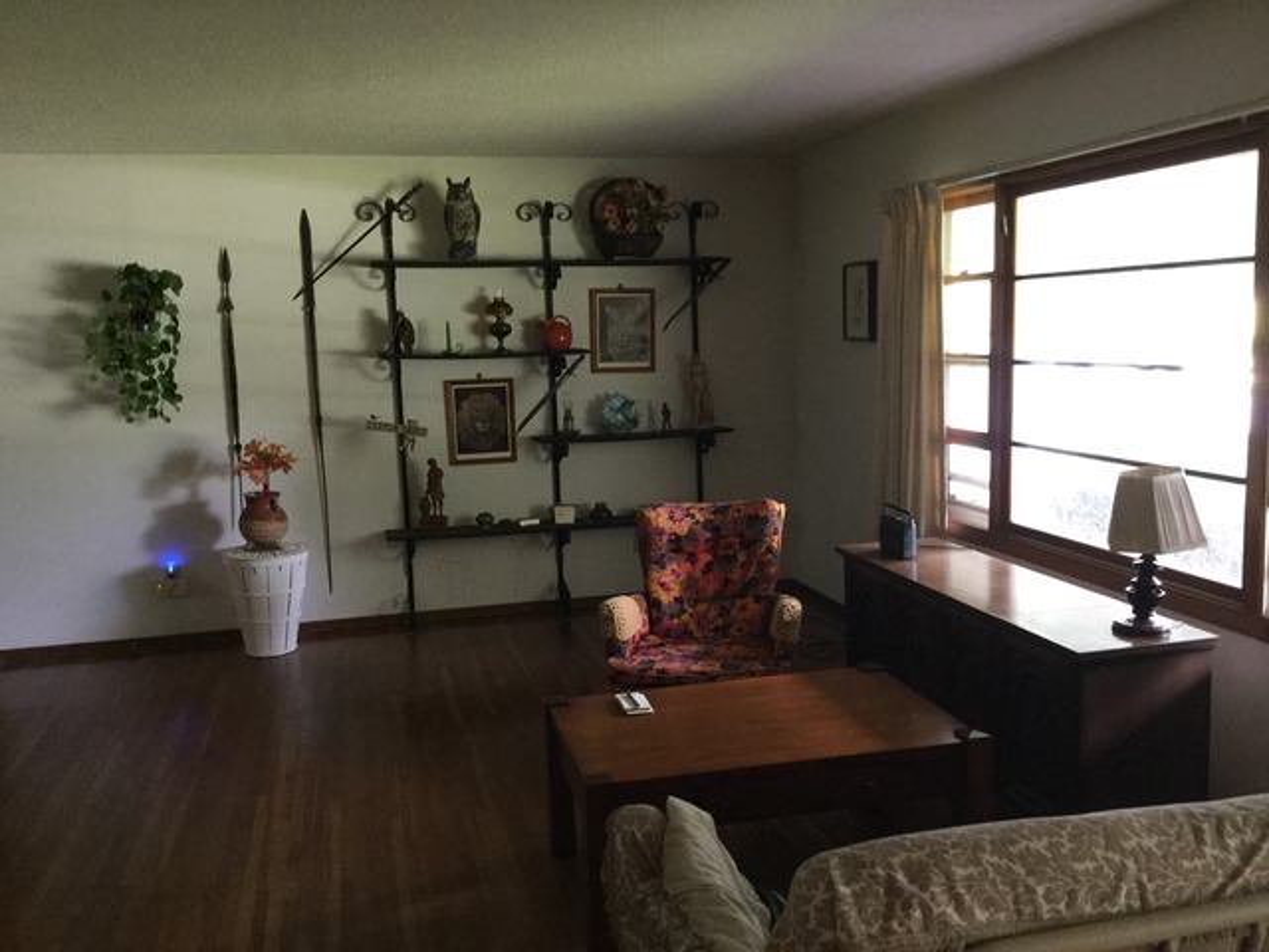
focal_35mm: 31
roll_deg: +2.2
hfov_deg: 58.4
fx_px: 1136
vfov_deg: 45.4
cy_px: 476
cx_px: 634
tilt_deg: -9.3
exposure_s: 1/24
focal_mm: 3.3
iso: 200
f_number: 2.4
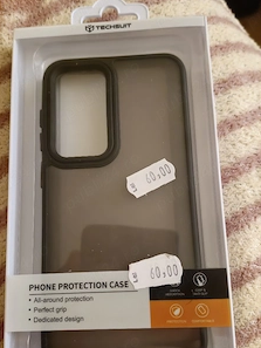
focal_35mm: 31
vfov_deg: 58.2
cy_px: 196
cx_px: 125
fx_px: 311
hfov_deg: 45.5
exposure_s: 1/50
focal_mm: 5.54
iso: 640
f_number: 1.8
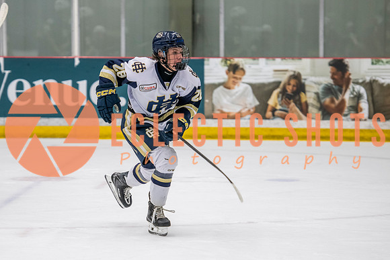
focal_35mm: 195
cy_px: 167
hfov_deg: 10.5
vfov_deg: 7.0
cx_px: 161
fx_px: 2114
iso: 2000
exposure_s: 1/640
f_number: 3.2
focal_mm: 140
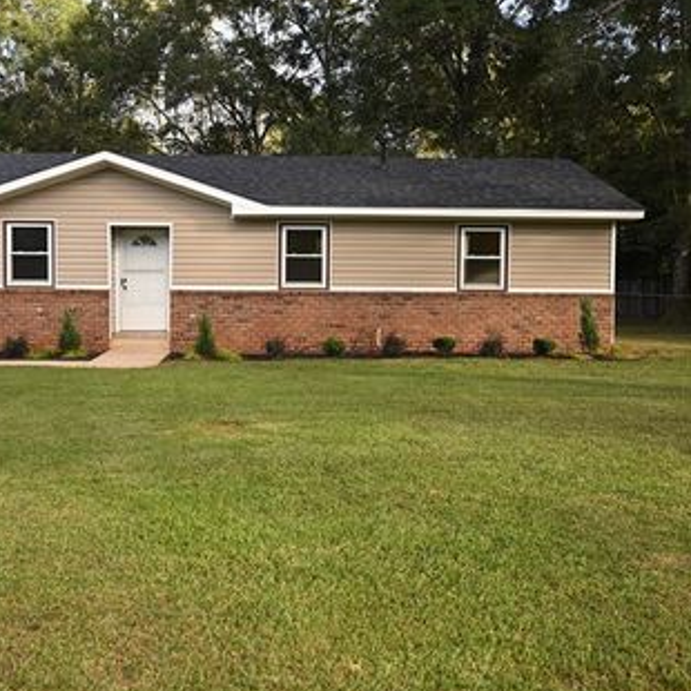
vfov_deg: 44.9
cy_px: 347
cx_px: 288
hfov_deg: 44.8
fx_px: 836
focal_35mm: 37
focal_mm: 27
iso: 200
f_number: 4
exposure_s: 1/320
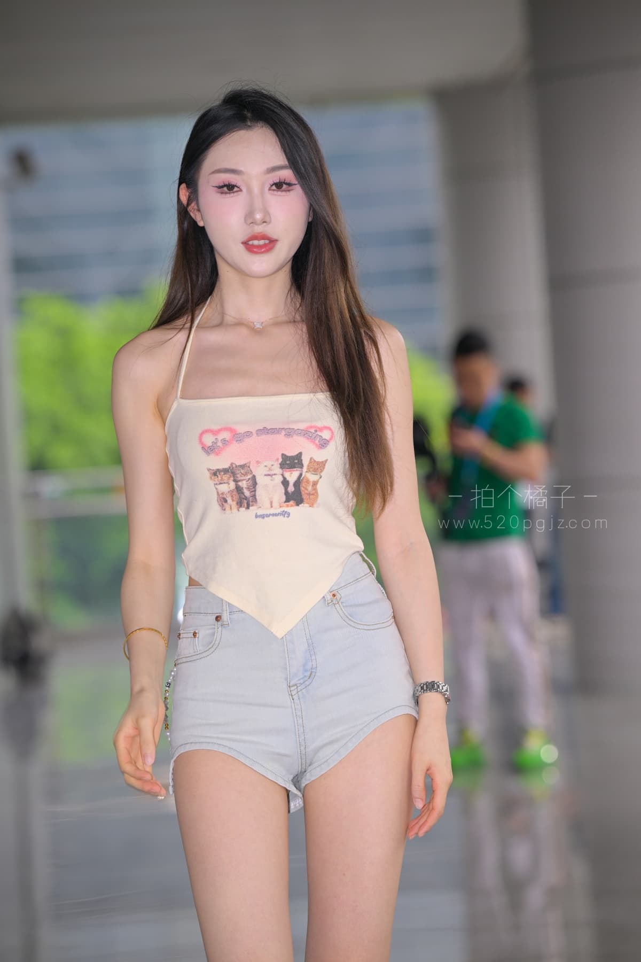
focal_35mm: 150
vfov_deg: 13.7
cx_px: 320
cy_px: 481
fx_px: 4006
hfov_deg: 9.1
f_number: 4
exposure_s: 1/200
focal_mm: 150
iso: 250
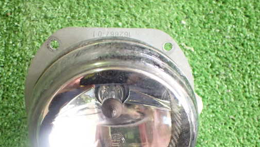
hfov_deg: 51.5
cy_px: 98
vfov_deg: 30.2
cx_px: 117
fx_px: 269
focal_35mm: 39
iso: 800
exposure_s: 1/60
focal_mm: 5.4
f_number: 2.3
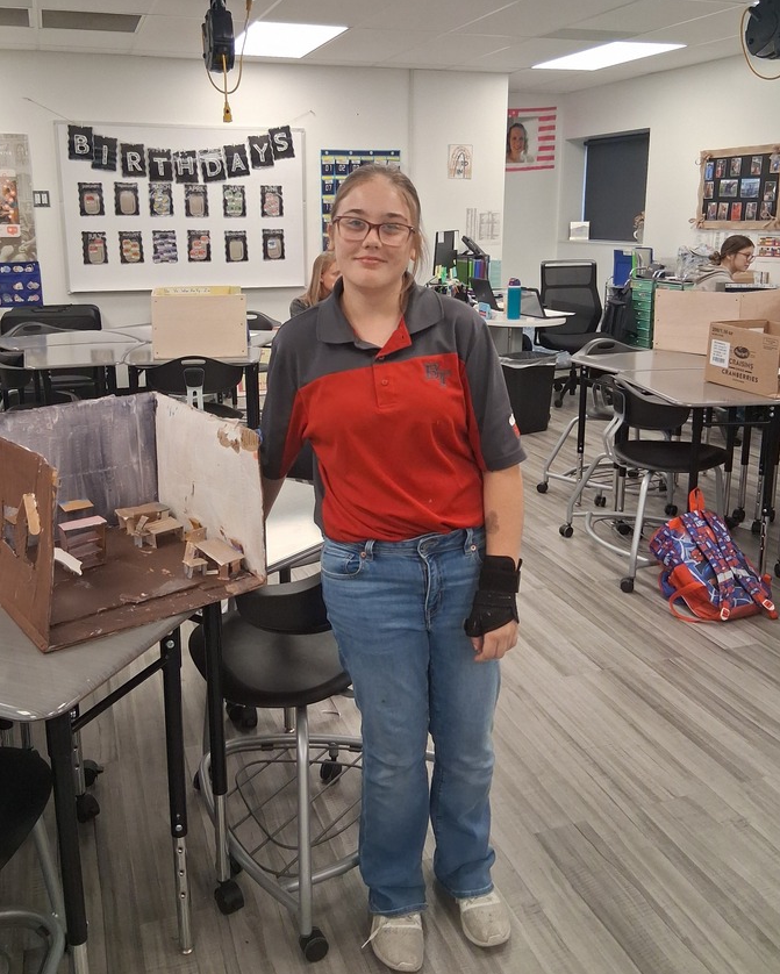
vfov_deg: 56.8
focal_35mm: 31
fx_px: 894
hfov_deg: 47.1
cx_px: 353
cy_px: 404
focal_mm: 3.98
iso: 250
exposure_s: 1/120
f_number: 1.8
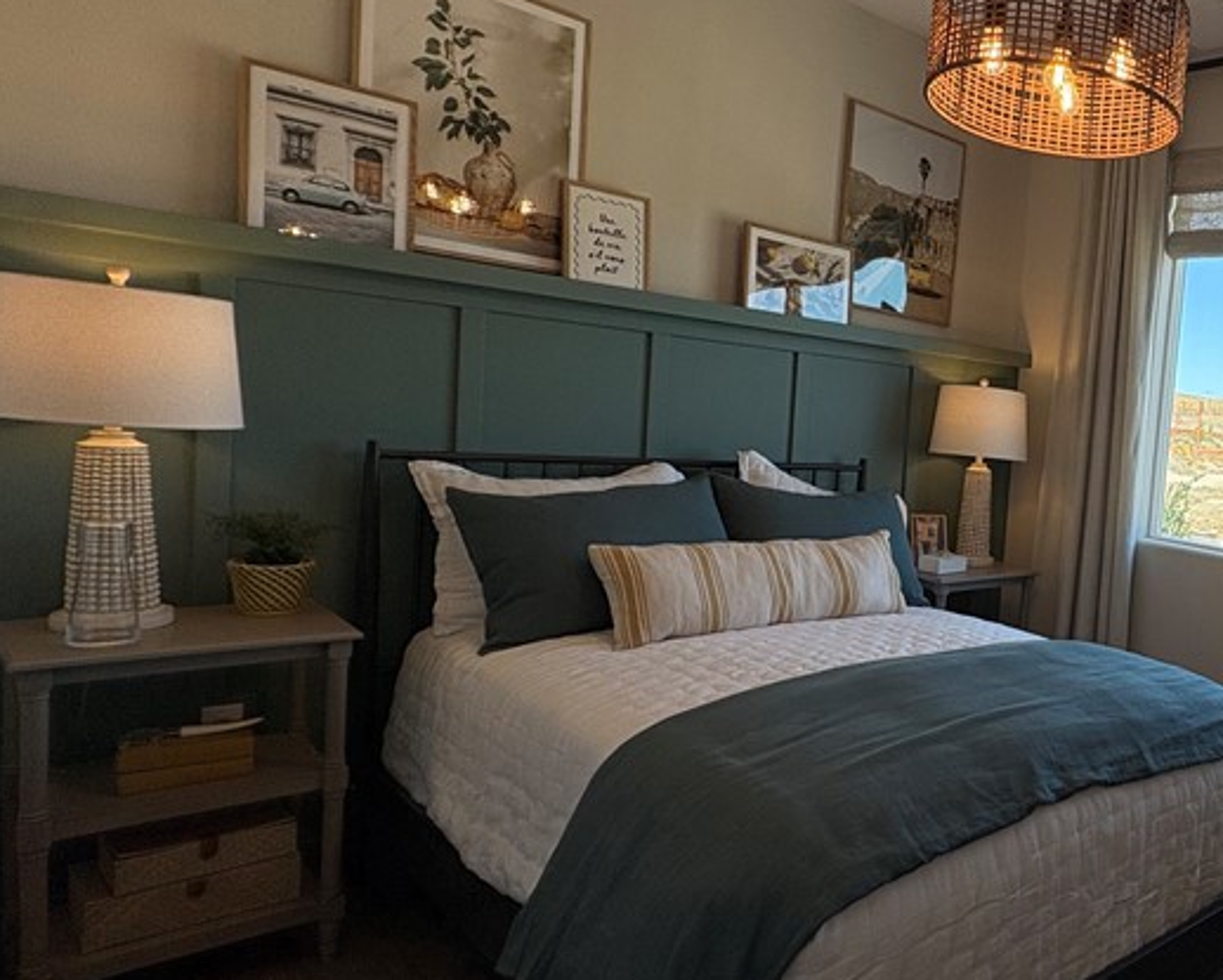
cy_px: 501
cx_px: 1164
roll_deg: -5.5
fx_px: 978
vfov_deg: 53.2
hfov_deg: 53.4
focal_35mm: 27
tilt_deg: -4.7
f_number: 2.2
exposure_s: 1/407
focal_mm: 2.22
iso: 64
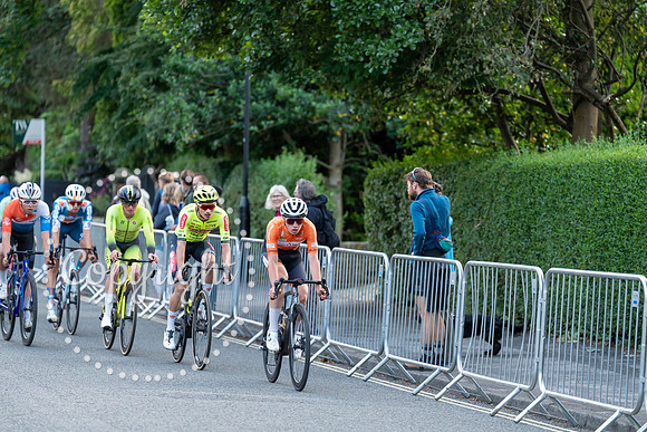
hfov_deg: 13.2
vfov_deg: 8.8
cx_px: 324
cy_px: 216
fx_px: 2804
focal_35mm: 156
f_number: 2.8
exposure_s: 1/1000
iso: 1250
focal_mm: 156
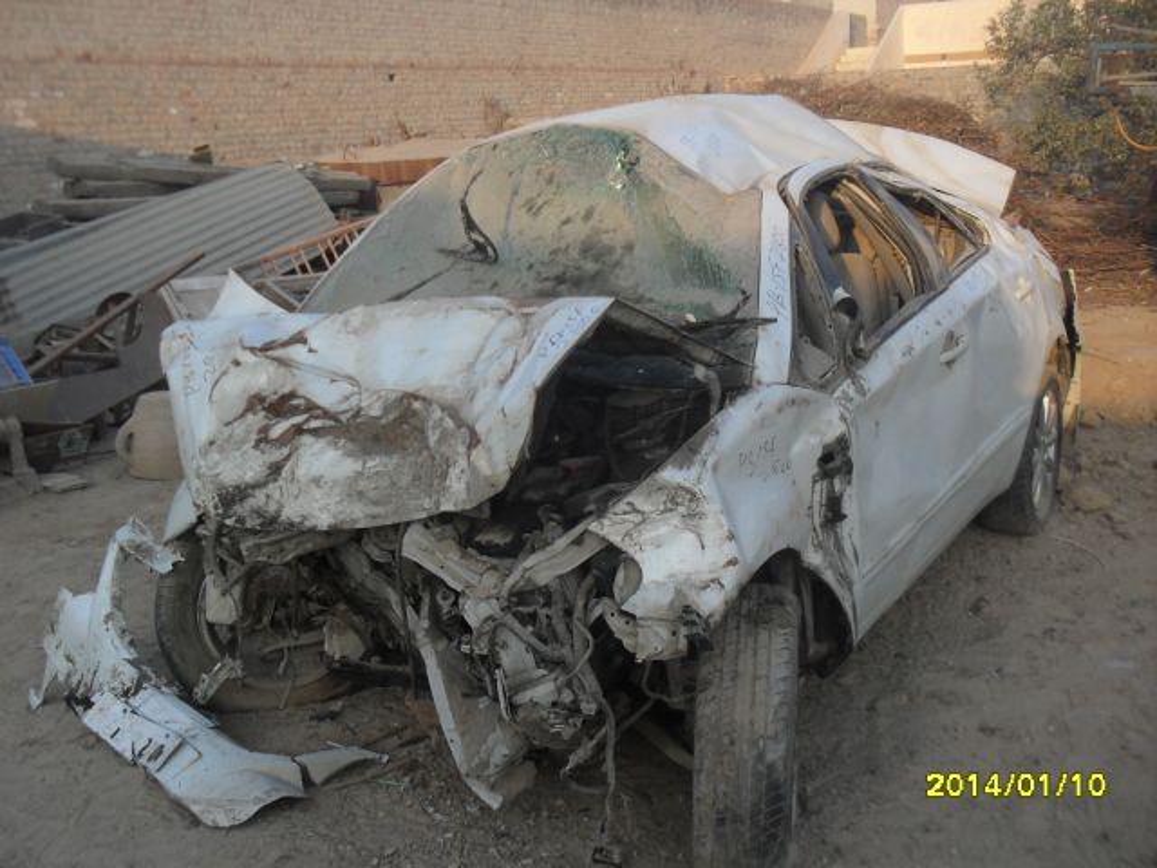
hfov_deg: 49.0
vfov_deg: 37.7
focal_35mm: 38
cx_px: 578
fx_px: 1270
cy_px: 434
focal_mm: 6.3
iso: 80
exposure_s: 1/250
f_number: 2.8
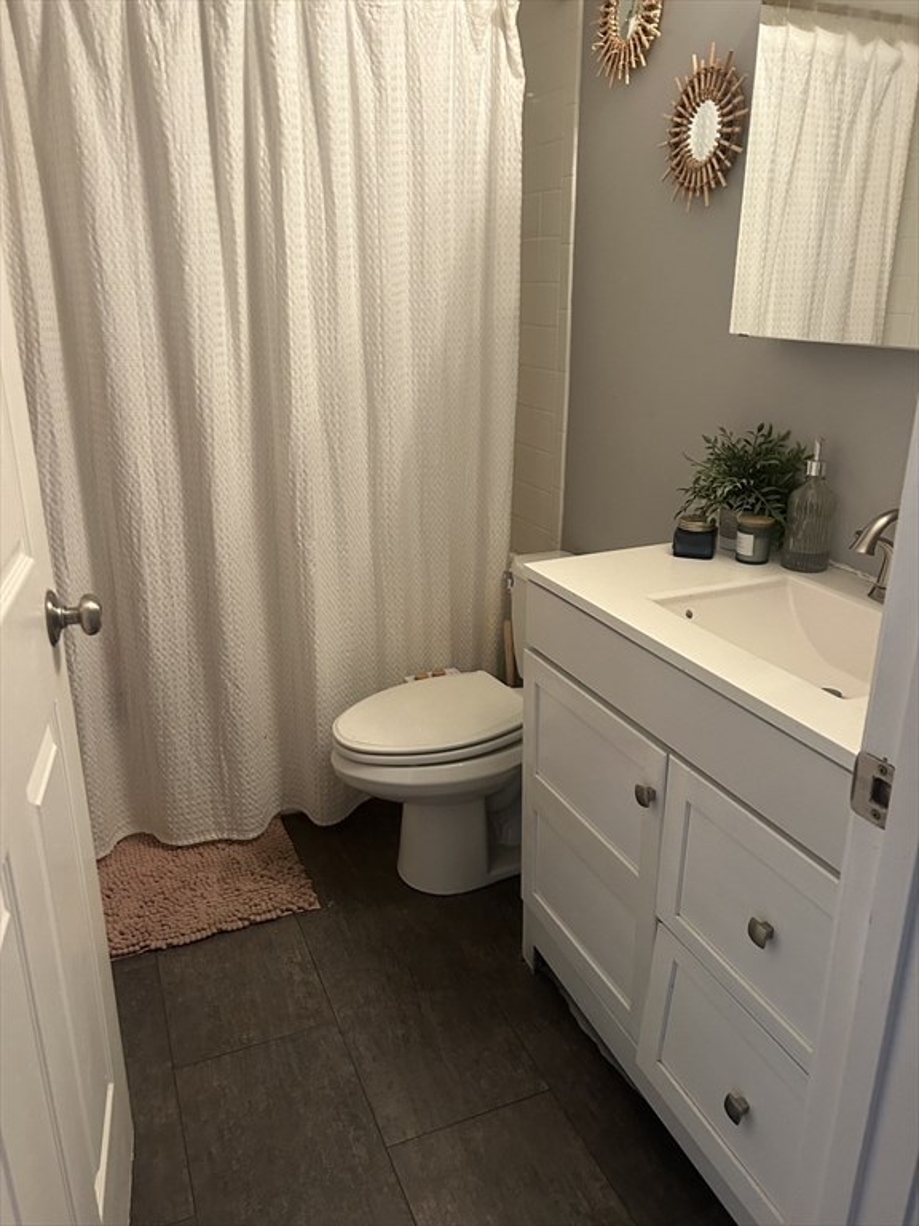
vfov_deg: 67.3
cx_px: 460
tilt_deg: -17.7
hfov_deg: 53.1
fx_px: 920
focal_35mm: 26
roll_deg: -0.4
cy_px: 613
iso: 320
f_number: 1.5
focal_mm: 5.7
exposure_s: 1/60
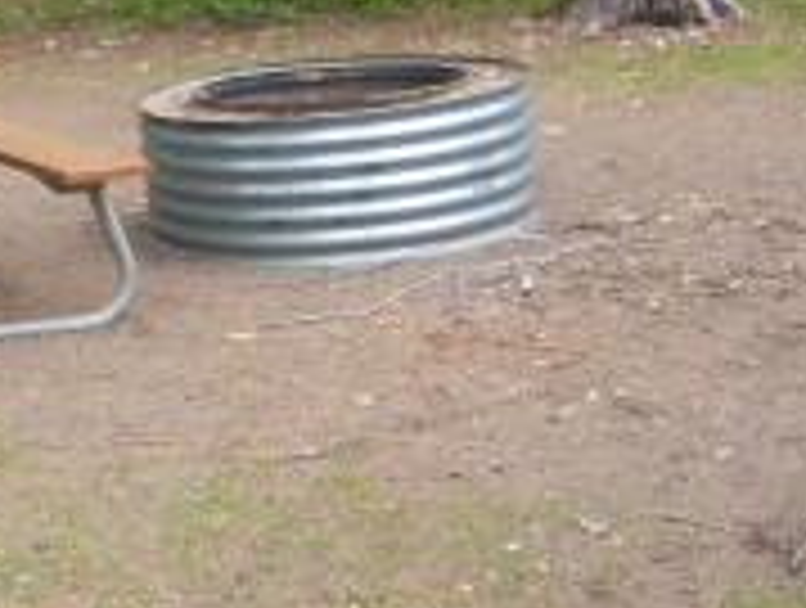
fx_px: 2403
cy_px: 191
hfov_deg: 17.8
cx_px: -245
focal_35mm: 103
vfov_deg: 14.4
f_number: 2.8
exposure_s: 1/320
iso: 80
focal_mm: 7.5
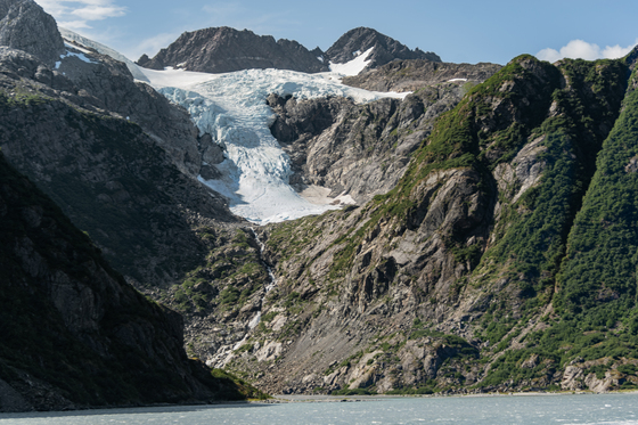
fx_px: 1329
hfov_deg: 27.0
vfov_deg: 18.2
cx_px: 319
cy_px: 212
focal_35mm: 75
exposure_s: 1/180
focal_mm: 50
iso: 100
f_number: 4.5
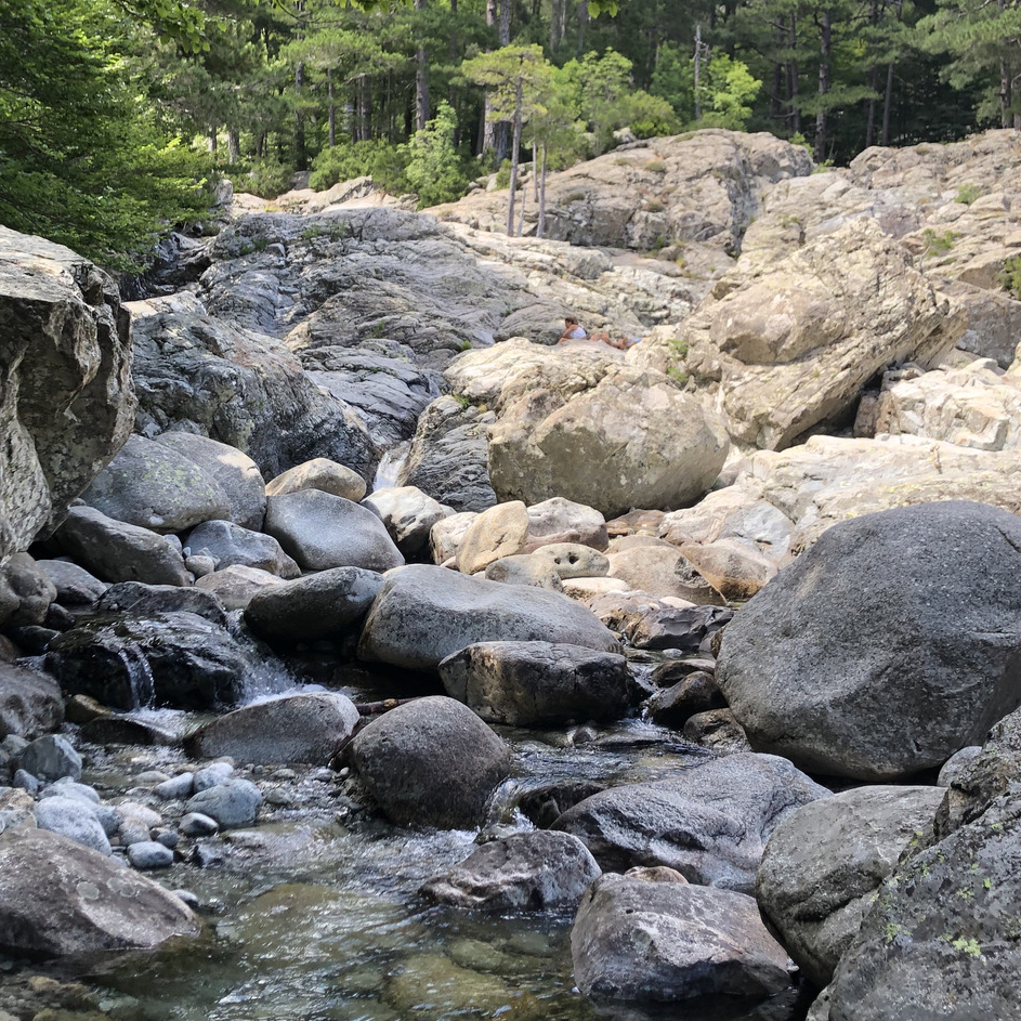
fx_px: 1402
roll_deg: -1.0
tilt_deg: +1.3
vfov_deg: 40.0
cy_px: 459
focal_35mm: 42
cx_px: 456
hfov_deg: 40.0
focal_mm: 4
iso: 20
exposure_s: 1/177
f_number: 1.8
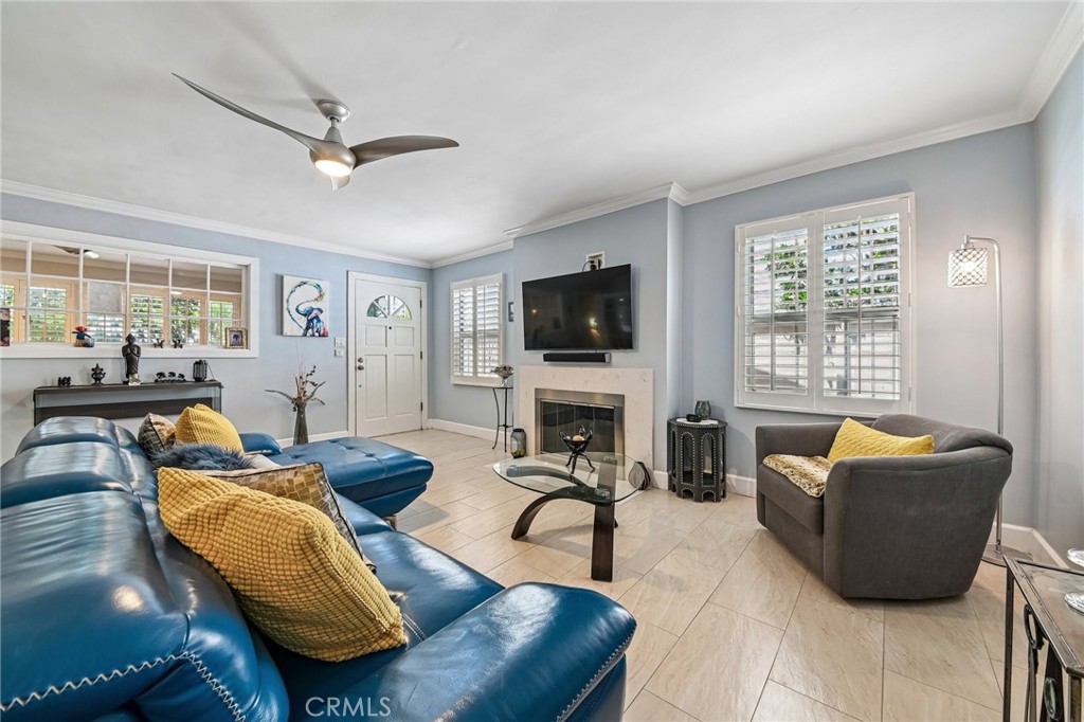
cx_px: 542
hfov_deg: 112.6
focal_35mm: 12
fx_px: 361
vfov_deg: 90.0
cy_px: 361
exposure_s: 1/4
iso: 250
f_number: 8
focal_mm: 12
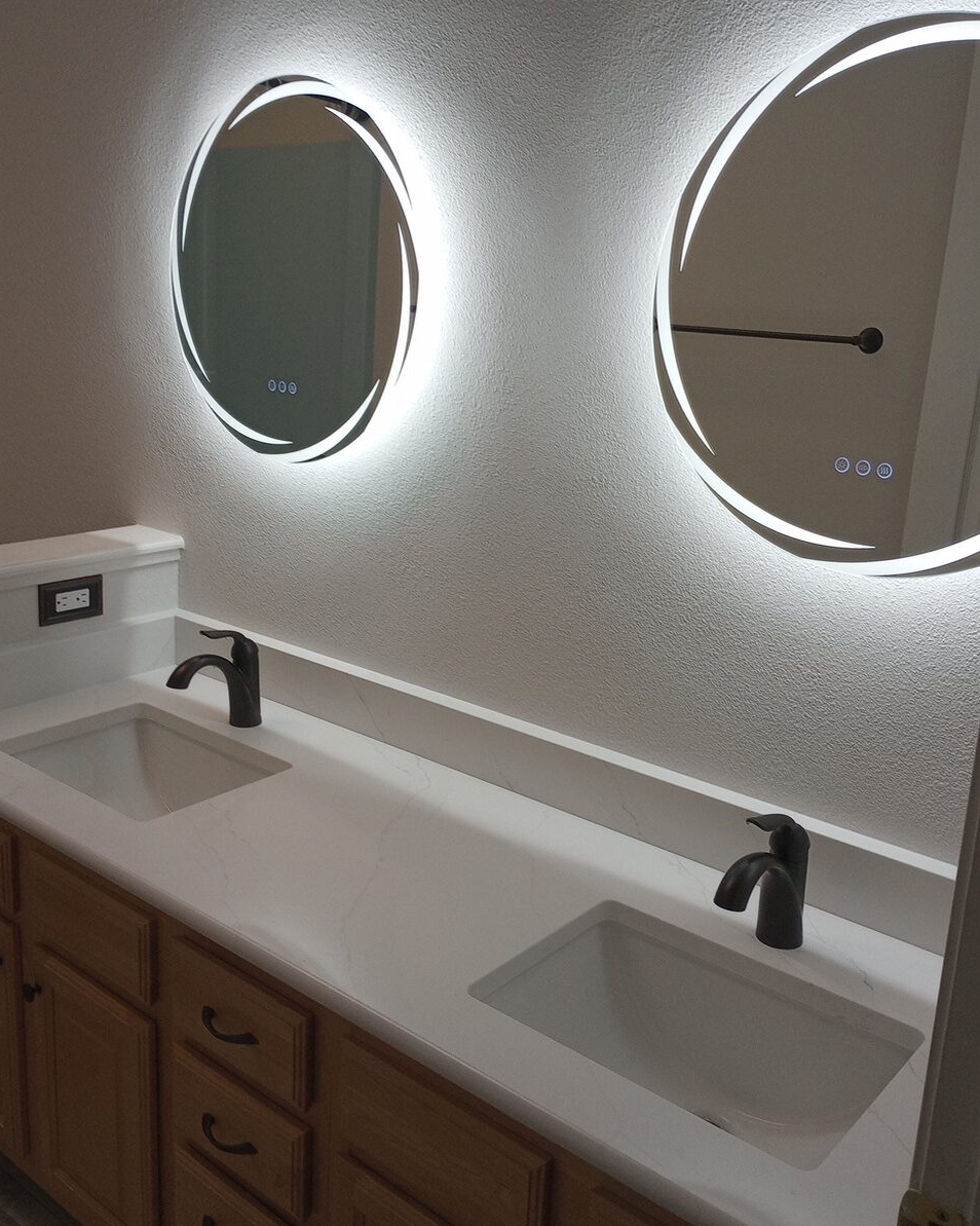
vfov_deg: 54.2
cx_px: 468
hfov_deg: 44.5
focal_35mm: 33
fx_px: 1197
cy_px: 590
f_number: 1.8
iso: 444
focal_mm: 4.27
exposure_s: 1/120
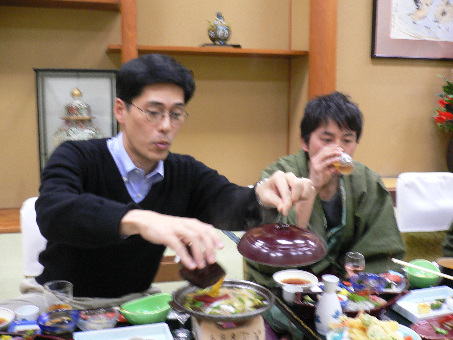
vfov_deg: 40.7
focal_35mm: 35
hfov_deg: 52.6
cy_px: 170
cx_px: 226
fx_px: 458
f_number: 2.8
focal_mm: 5.8
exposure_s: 1/8
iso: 200
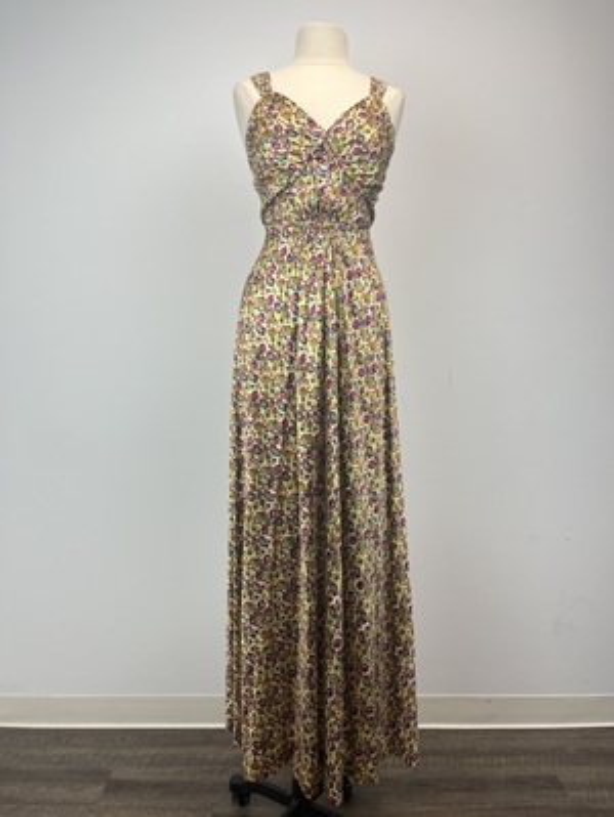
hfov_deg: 53.1
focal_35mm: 26
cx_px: 307
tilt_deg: -4.3
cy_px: 408
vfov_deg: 67.3
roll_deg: +1.1
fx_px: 614
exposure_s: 1/148
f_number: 1.6
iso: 40
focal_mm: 5.1
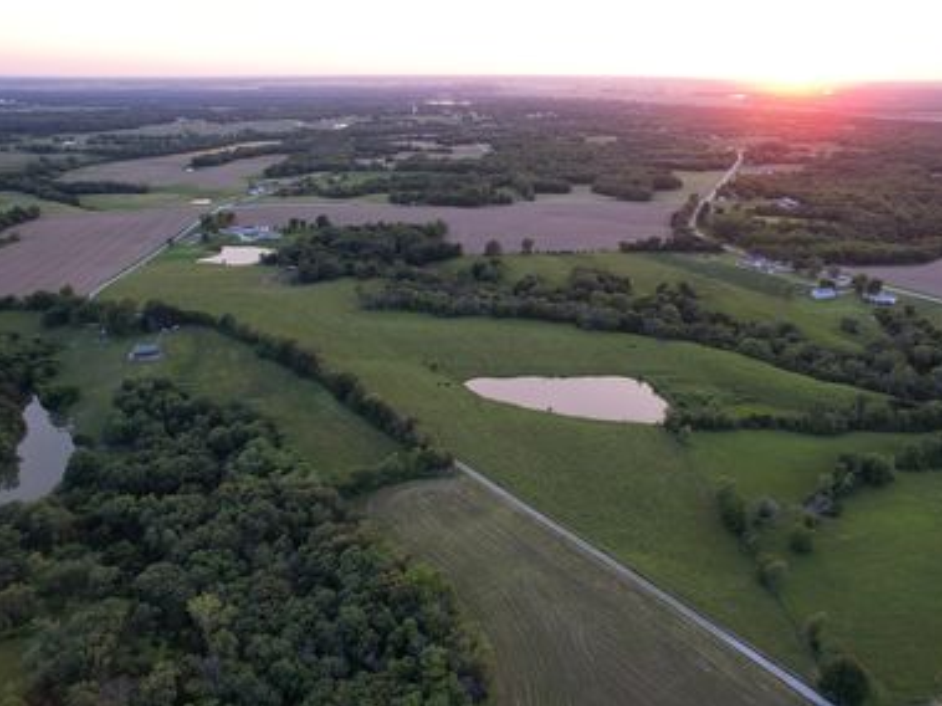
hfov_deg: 71.5
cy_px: 352
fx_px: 653
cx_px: 514
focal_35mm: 24
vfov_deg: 56.8
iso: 100
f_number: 2.8
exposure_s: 1/40
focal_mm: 8.38
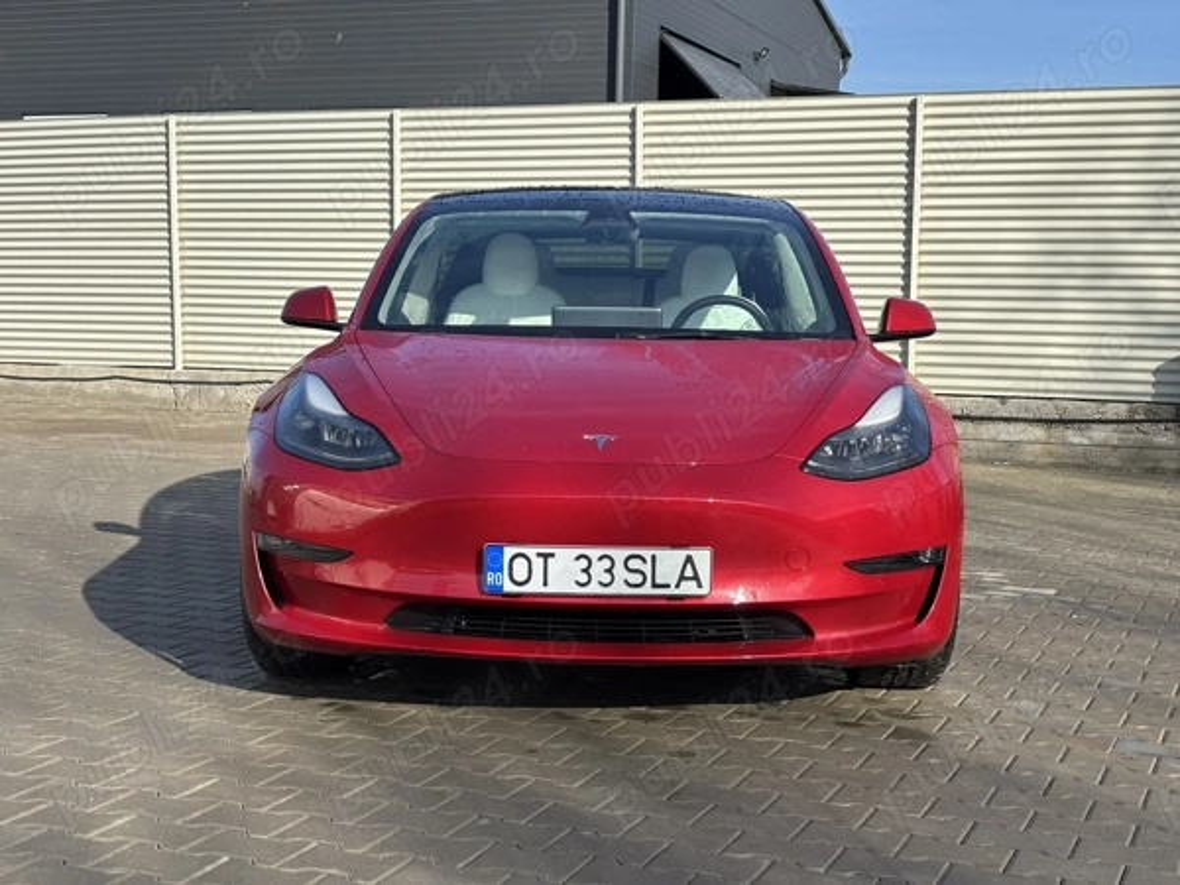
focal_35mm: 52
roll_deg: -1.3
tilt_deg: -5.2
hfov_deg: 36.8
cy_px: 442
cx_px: 590
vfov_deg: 28.0
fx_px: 1773
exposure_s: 1/2062
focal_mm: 5.96
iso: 32
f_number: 1.6
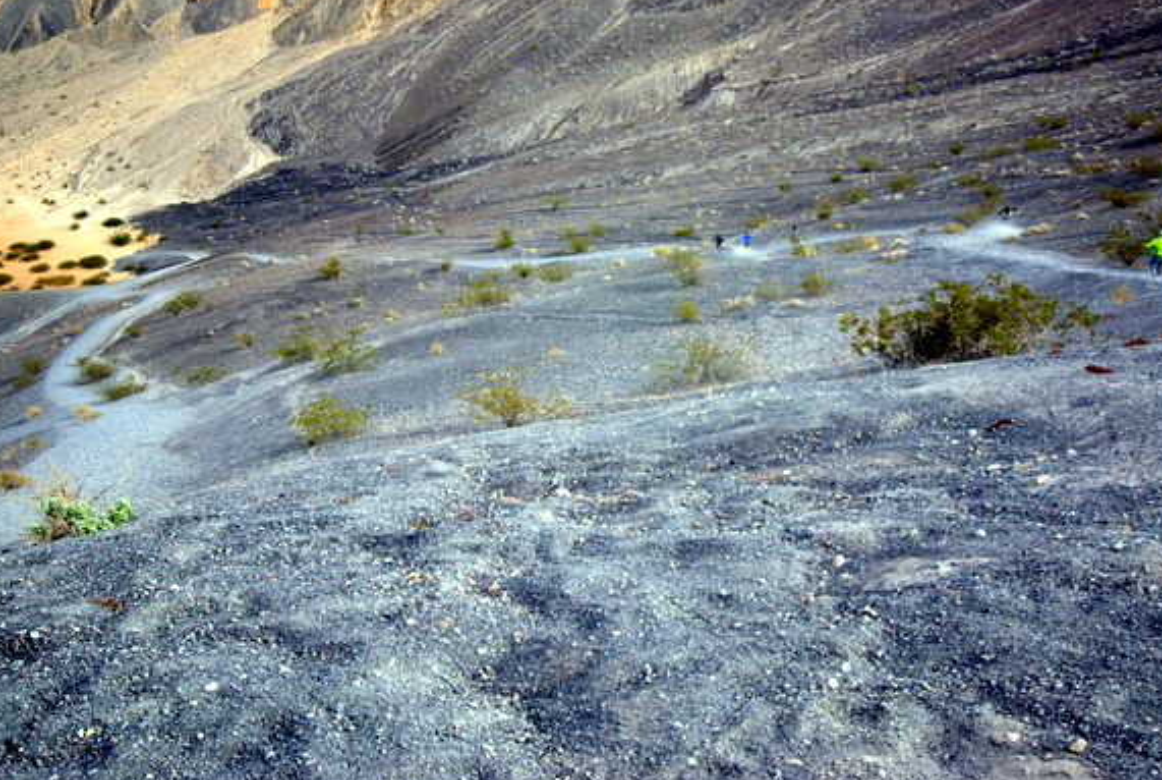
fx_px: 1358
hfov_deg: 46.3
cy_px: 261
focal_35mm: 42
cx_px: 637
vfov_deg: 31.8
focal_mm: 20
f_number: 5.6
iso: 100
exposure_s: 1/350
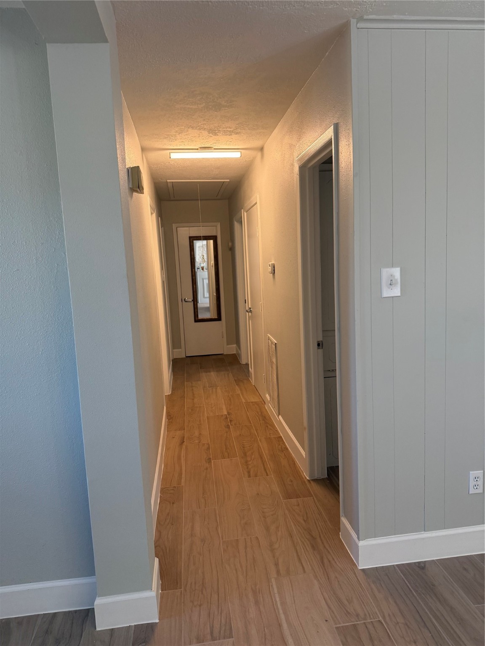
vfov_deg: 71.6
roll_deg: +2.5
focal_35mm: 24
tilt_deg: -5.7
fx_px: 448
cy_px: 323
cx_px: 242
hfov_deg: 56.8
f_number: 1.78
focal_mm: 6.76
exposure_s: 1/139
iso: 200
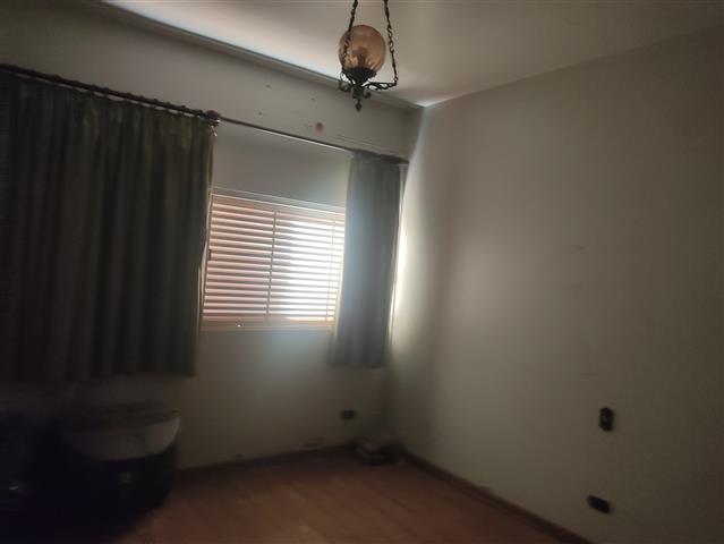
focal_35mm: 26
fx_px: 544
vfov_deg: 53.1
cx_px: 362
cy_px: 272
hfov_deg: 67.3
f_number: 1.79
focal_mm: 4.74
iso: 475
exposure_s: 1/24
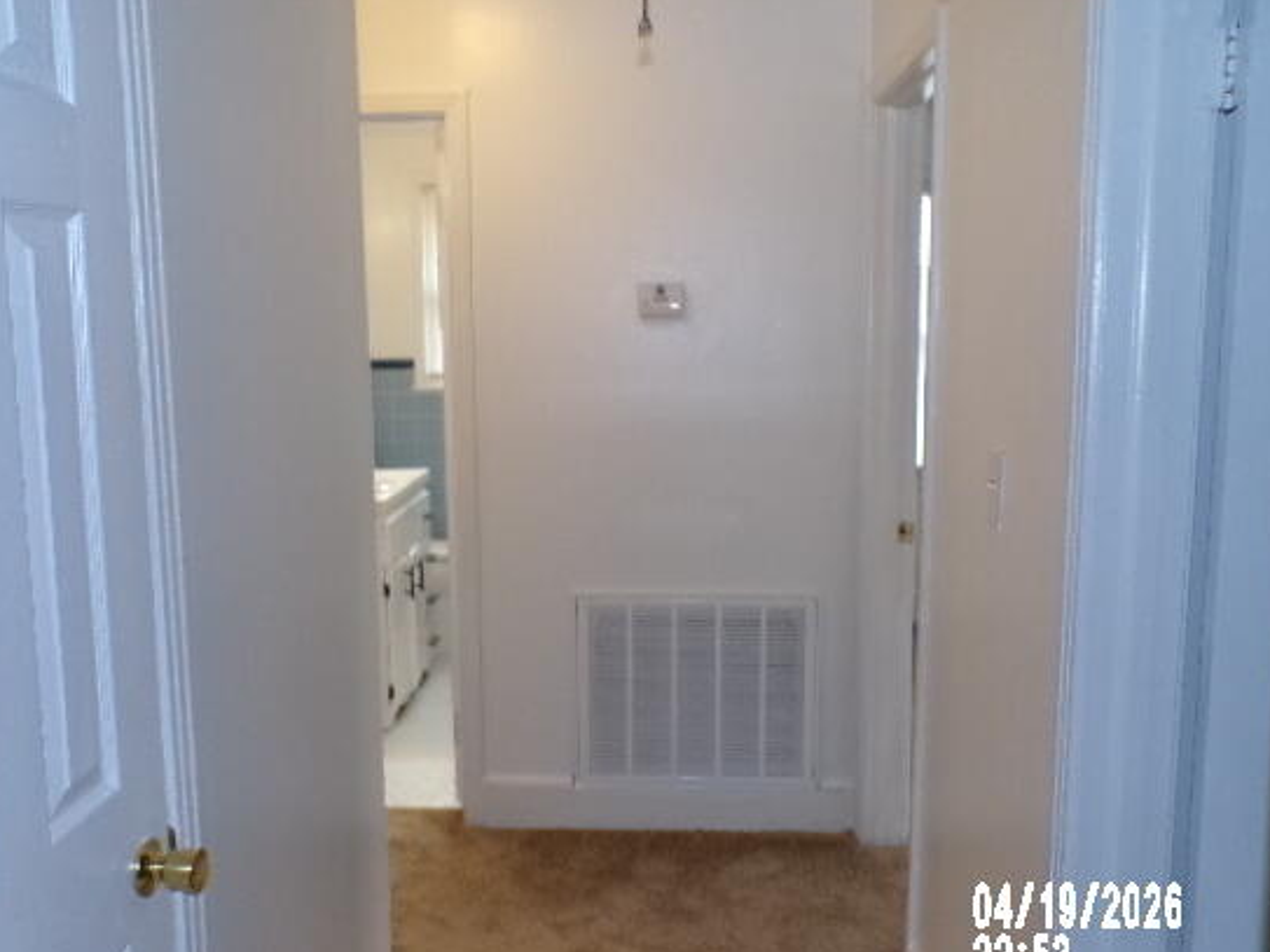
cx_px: 650
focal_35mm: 33
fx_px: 1210
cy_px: 496
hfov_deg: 55.4
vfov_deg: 42.9
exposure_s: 1/34
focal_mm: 5
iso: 200
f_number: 3.1
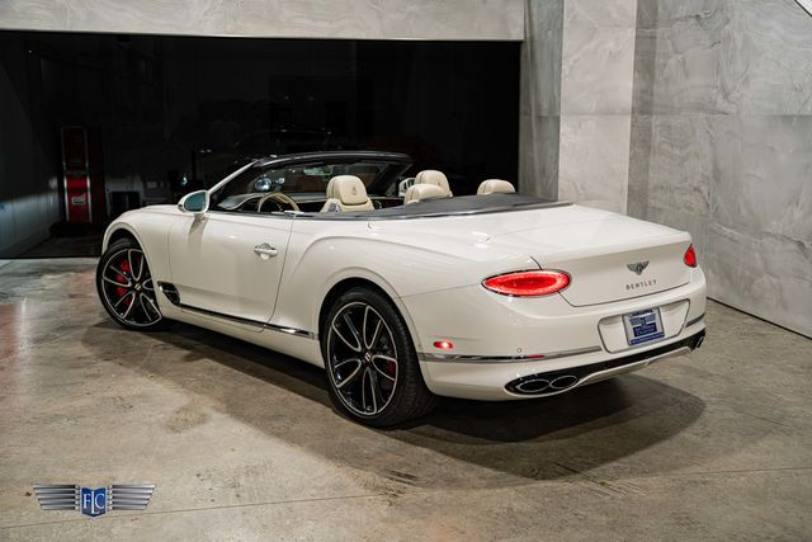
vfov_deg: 35.1
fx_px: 857
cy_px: 271
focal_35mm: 38
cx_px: 406
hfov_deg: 50.7
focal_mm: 38
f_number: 4
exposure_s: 1/125
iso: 1250
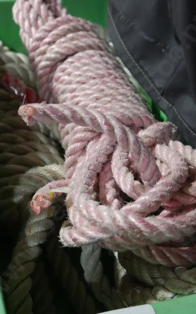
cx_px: 99
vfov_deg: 31.5
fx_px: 555
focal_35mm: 65
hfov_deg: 20.0
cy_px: 157
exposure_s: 1/60
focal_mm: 27
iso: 2000
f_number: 5.3
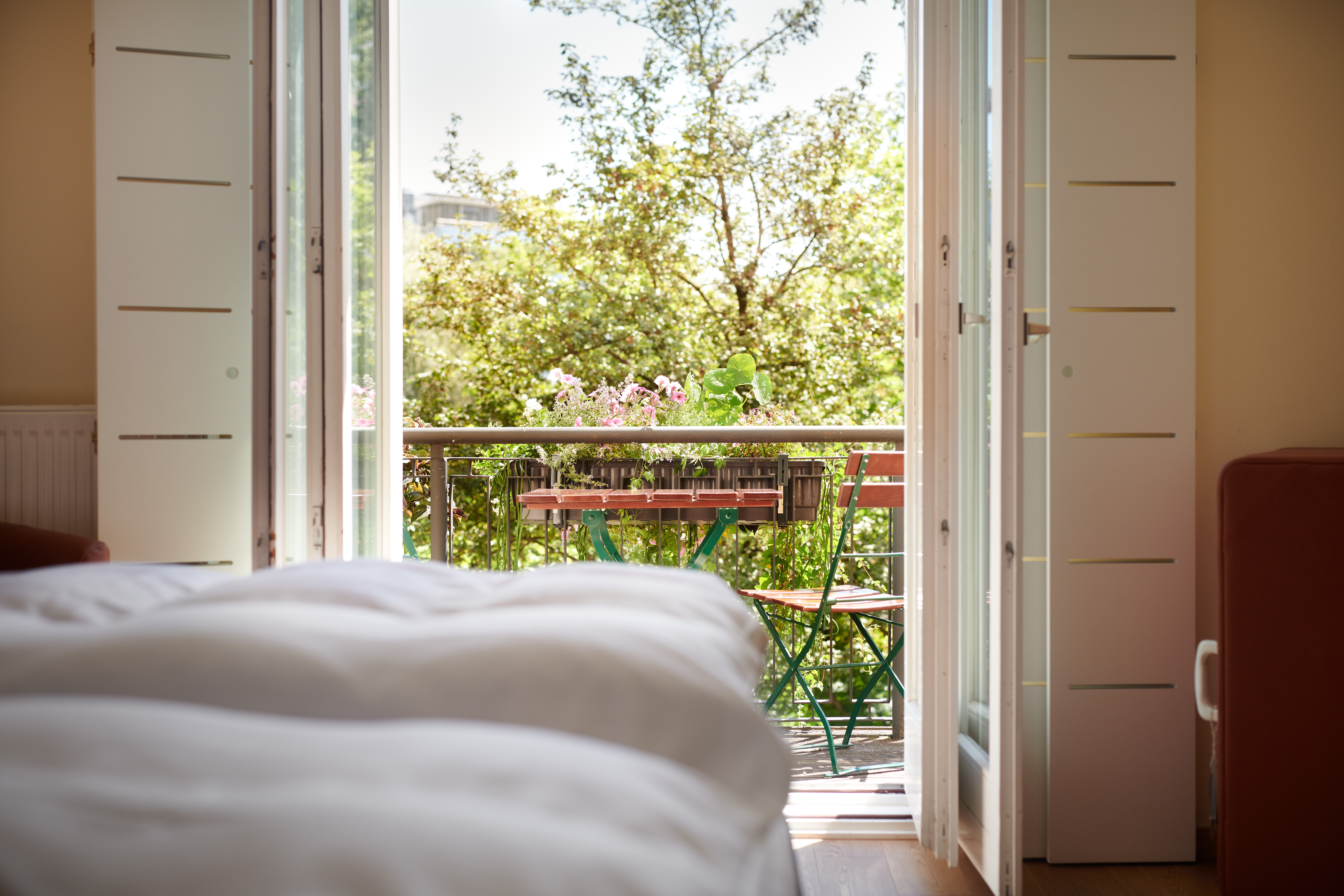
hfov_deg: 39.6
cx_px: 672
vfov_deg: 27.0
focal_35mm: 50
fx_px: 1867
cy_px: 448
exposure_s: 1/400
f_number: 3.5
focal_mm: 50
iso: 100
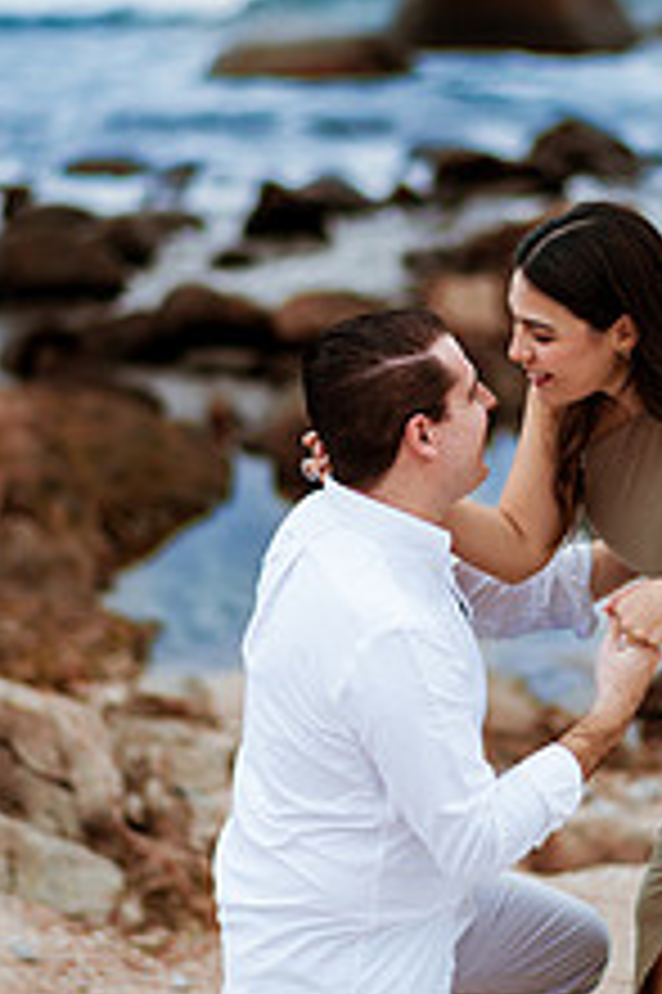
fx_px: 3260
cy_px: 396
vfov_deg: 17.3
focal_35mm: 118
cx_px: 491
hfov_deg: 11.6
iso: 80
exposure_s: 1/800
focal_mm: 58
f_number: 1.4
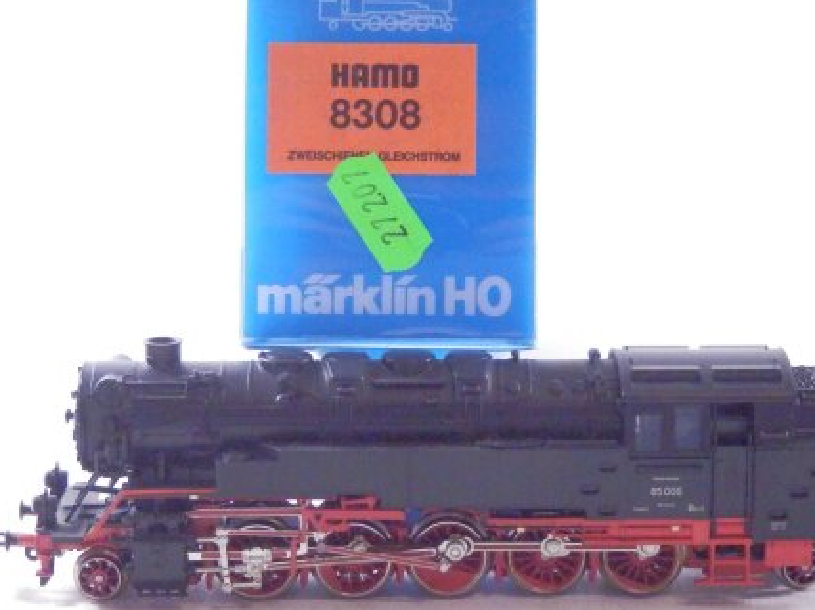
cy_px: 270
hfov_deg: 21.1
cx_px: 411
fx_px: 2188
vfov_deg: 15.9
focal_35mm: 93
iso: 2000
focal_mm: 11.9
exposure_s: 1/160
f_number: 4.4
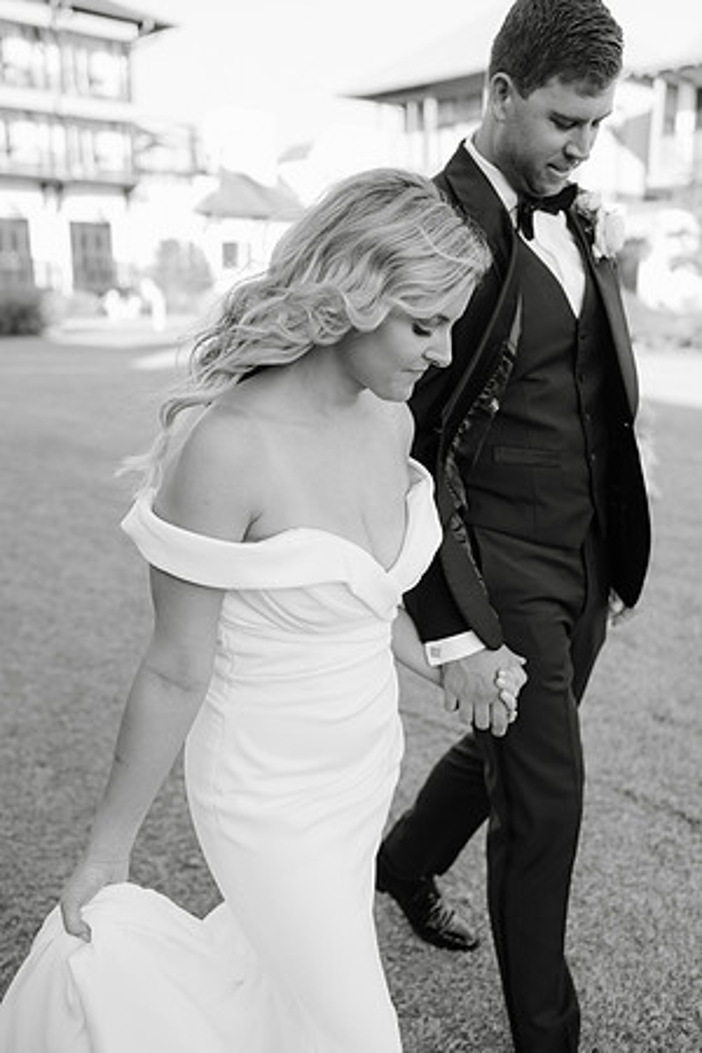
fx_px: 1024
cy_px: 526
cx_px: 351
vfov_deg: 54.4
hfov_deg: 37.9
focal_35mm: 35
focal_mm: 35
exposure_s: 1/800
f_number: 2.5
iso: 200
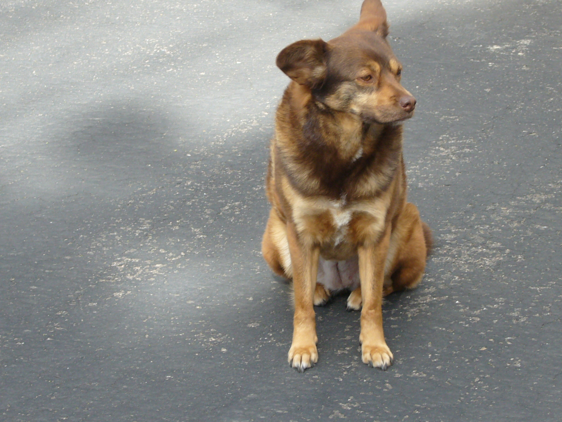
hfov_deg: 13.9
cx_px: 281
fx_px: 2305
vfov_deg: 10.4
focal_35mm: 142
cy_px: 211
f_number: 5.6
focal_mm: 16.8
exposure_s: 1/100
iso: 80
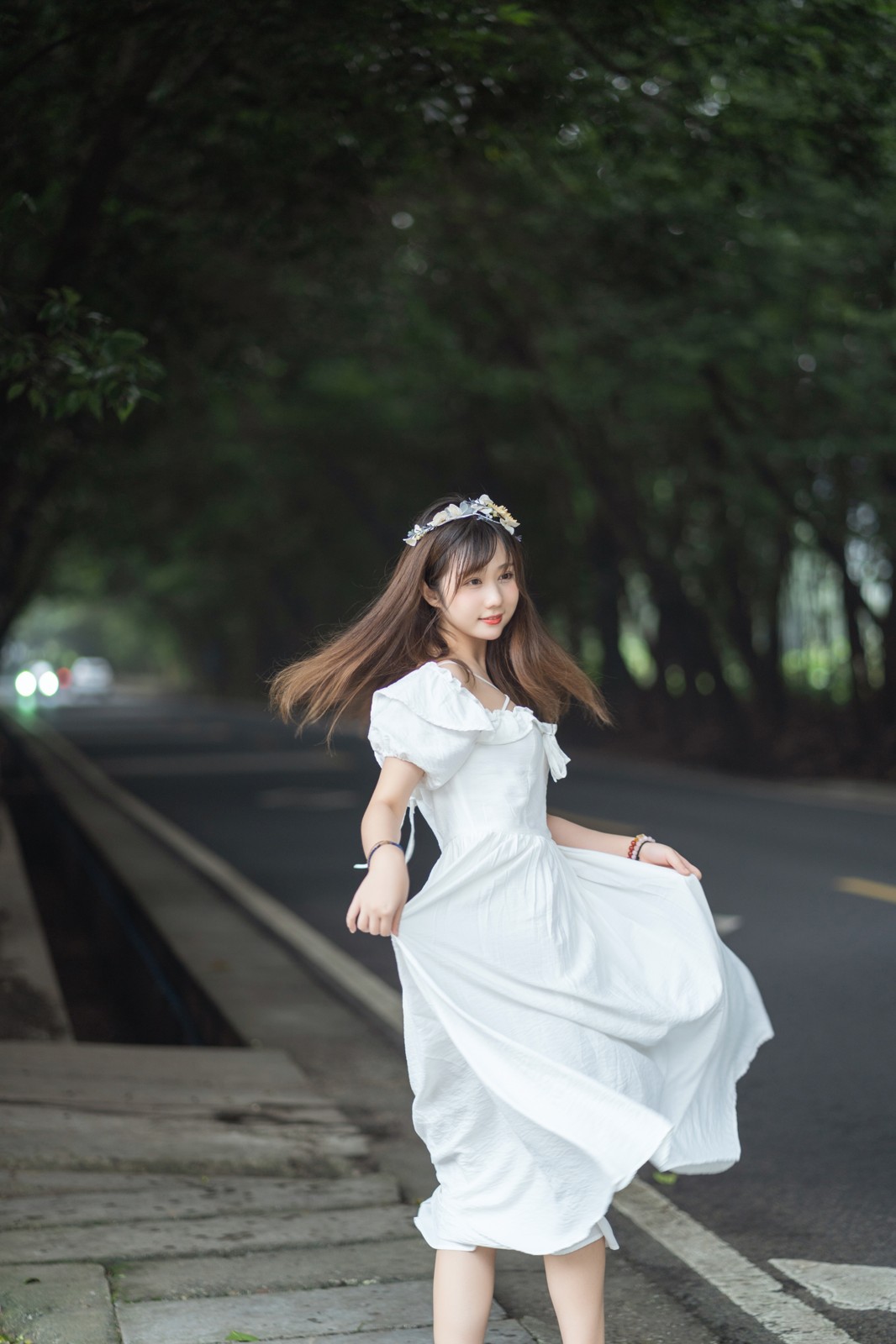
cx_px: 448
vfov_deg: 23.9
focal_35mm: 85
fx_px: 3174
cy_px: 672
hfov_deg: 16.1
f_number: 1.8
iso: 400
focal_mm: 85
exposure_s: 1/200
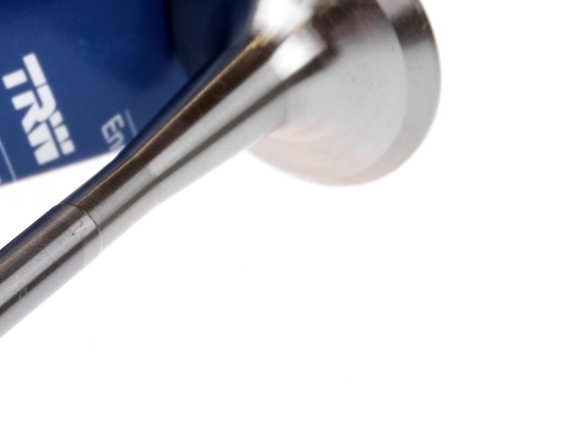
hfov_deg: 8.3
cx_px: 37
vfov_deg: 6.2
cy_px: 239
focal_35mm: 238
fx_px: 3973
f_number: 4
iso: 100
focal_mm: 20.1
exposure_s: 1/100
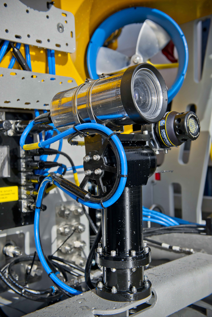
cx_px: 106
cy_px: 158
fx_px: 388
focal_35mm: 44
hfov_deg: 30.5
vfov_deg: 44.5
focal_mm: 44
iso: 400
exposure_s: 1/3200
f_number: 4.5
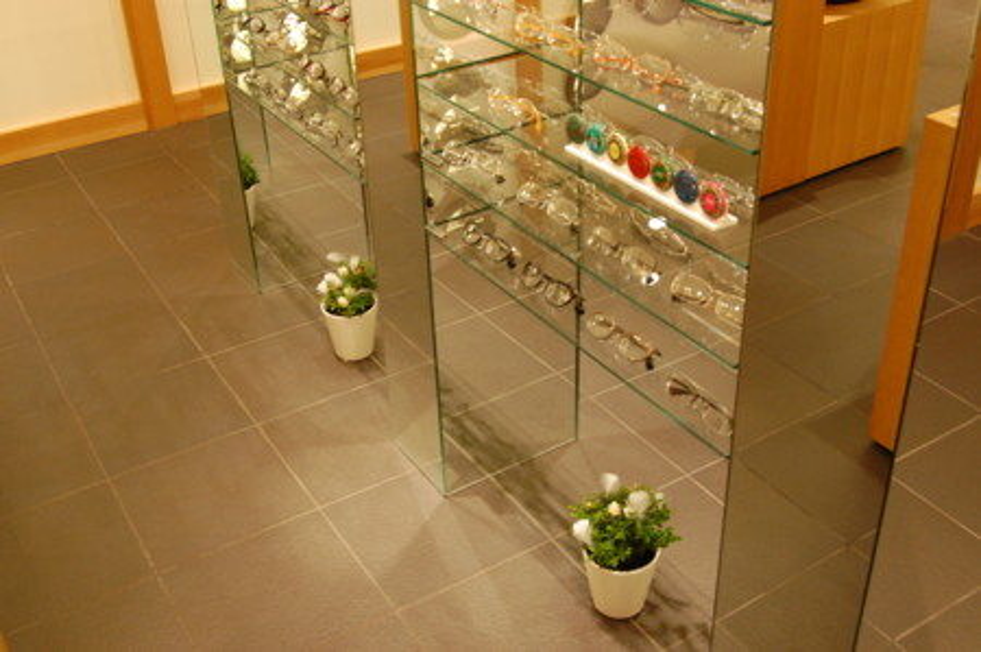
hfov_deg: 49.6
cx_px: 490
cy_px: 326
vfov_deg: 34.1
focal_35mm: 39
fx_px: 1062
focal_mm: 26
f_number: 8
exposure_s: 1/20
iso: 1600
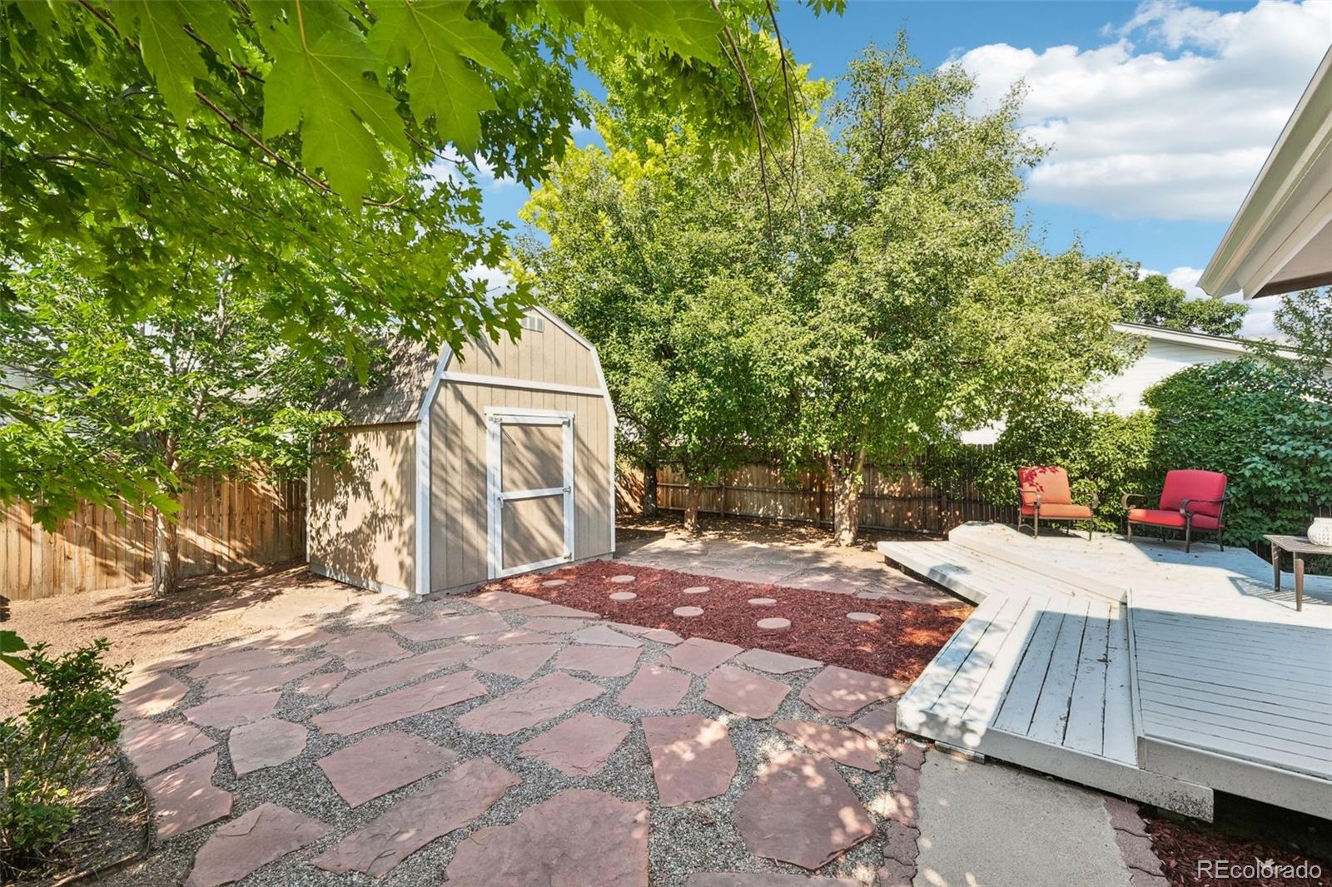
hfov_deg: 100.4
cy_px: 444
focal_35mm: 15
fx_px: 555
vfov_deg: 77.3
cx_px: 666
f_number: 8
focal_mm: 10
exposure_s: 1/200
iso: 800
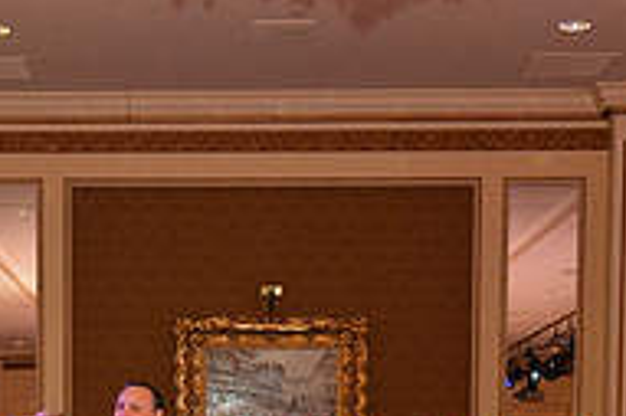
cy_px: 624
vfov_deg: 13.3
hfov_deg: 20.9
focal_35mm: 97
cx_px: 157
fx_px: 1685
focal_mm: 32
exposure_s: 1/250
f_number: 5
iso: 2000
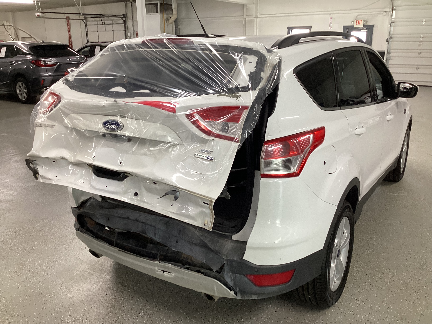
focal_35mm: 31
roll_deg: -0.4
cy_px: 162
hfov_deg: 58.4
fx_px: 387
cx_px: 216
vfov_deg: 45.4
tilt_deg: -20.0
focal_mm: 3.3
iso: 160
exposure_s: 1/60
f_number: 2.4
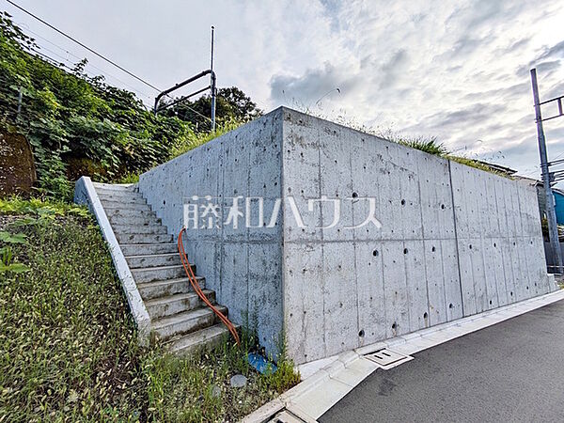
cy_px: 212
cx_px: 282
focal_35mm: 14
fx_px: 228
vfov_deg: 85.7
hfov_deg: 102.1
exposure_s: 1/6897
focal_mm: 1.83
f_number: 2.2
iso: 52
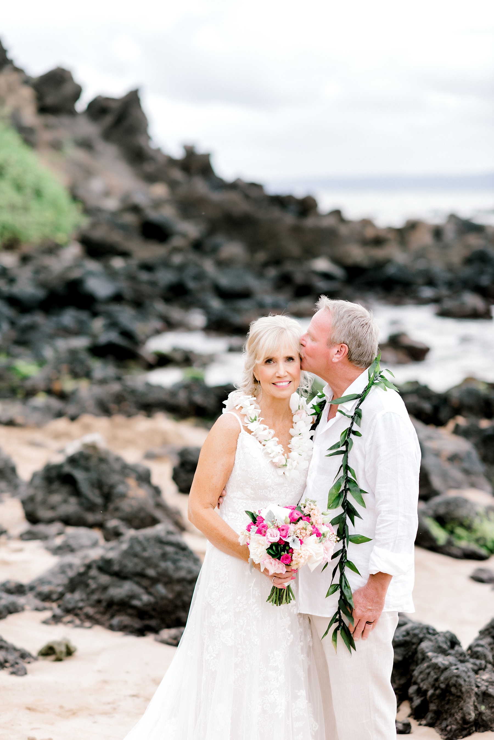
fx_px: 1748
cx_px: 247
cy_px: 370
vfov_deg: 23.9
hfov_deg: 16.1
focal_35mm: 85
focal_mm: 85
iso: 200
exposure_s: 1/250
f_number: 2.2
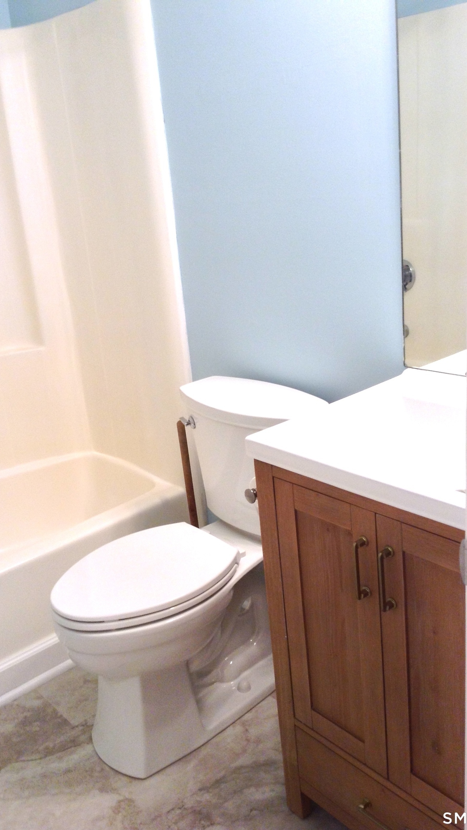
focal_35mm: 36
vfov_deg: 55.3
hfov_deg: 32.8
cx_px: 228
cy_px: 416
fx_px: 793
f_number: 2.4
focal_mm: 3.3
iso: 50
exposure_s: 1/24
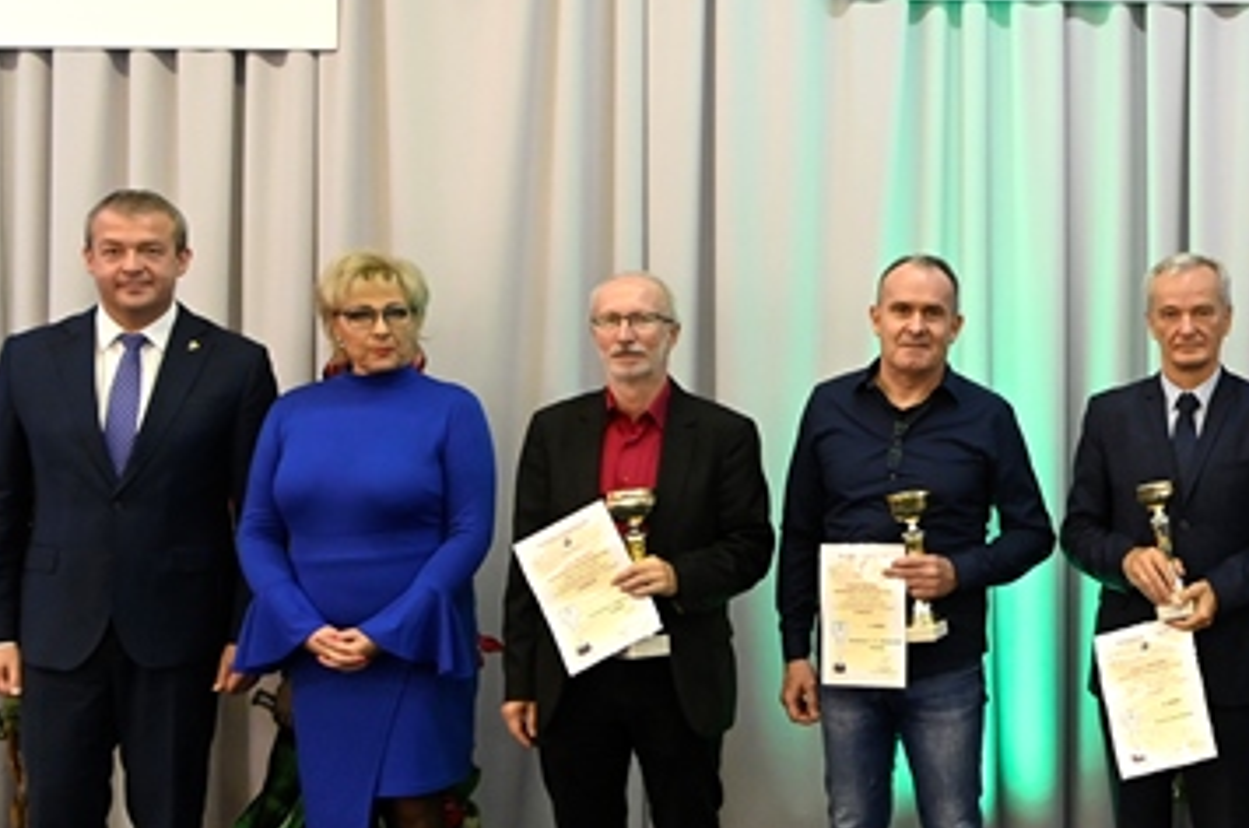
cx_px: 1196
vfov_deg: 25.0
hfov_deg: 34.2
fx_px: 1870
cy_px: 418
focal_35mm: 54
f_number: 5.6
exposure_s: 1/125
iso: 4000
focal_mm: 24
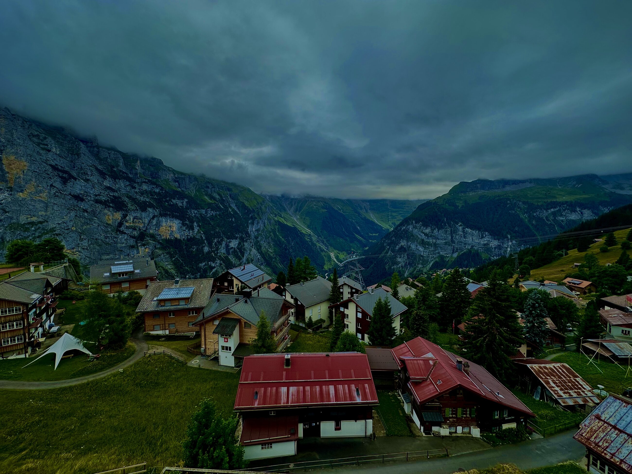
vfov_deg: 85.7
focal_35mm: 14
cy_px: 237
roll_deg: +0.1
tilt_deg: -3.0
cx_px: 316
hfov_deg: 102.1
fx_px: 256
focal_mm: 2.22
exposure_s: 1/305
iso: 40
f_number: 2.2
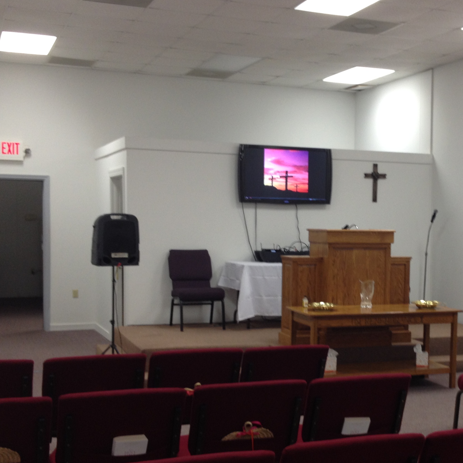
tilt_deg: -7.7
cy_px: 285
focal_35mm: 60
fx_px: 908
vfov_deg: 28.5
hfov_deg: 28.2
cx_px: 340
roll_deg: -0.2
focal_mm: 4.28
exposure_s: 1/20
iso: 64
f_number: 2.4
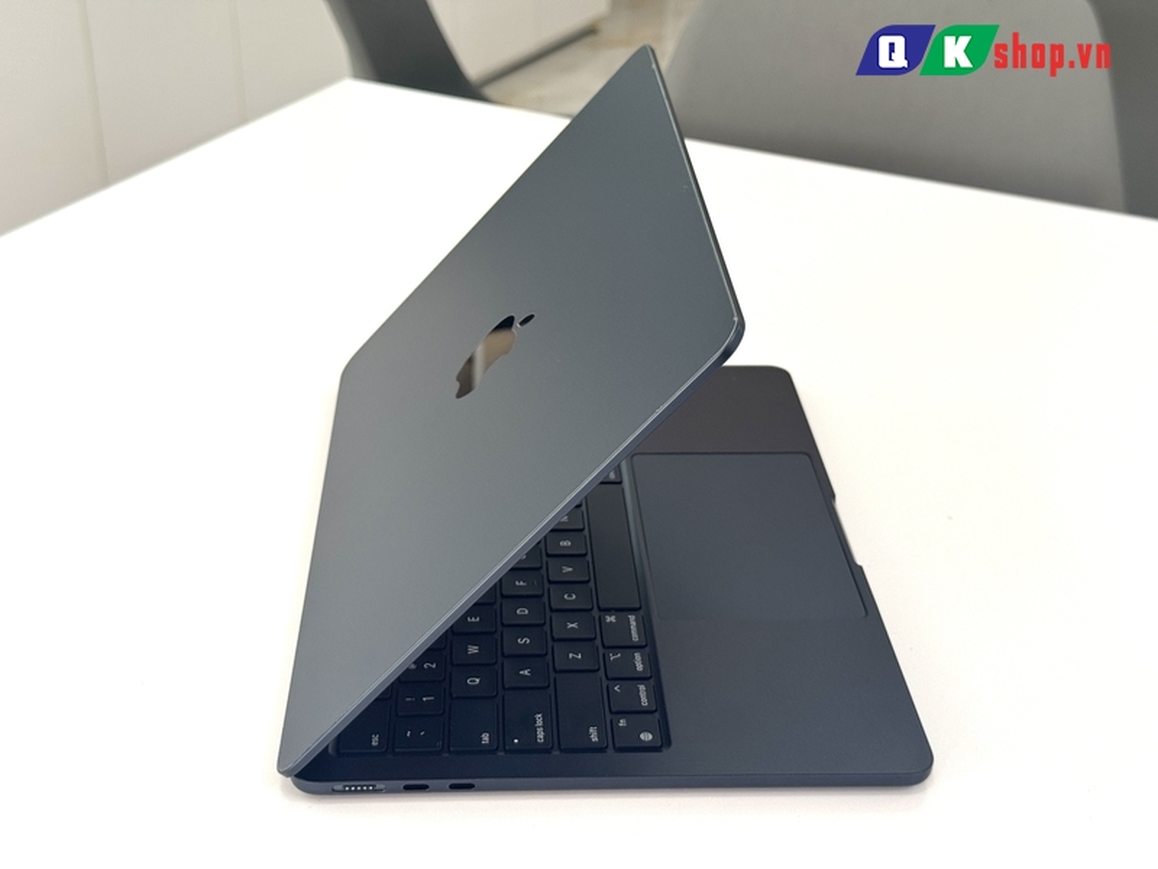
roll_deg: -0.7
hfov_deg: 39.7
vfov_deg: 30.3
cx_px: 579
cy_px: 434
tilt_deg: -29.5
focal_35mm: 48
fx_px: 1606
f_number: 1.78
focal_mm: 6.76
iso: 64
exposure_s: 1/180
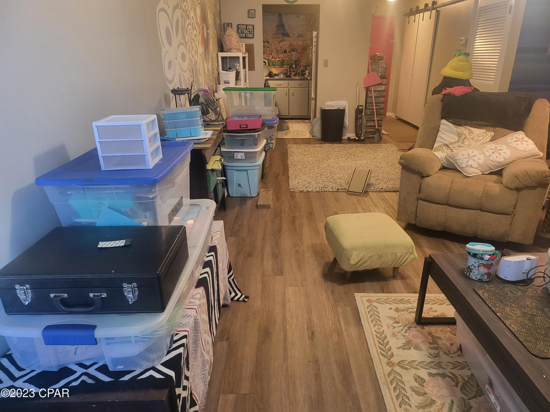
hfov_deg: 71.6
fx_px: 381
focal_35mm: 24
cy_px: 206
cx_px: 275
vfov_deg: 56.8
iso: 500
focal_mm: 5
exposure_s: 1/40
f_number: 1.8
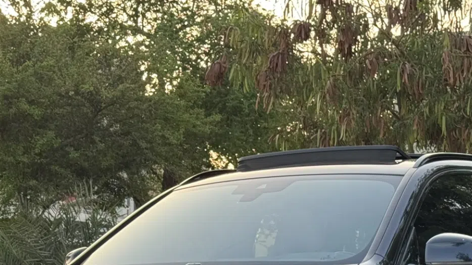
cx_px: 230
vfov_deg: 10.6
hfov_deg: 19.1
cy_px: 341
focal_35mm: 112
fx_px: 1402
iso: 64
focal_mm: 6.76
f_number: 1.78
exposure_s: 1/222
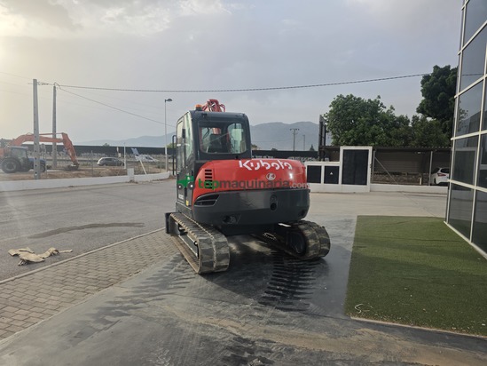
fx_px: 324
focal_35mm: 23
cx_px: 244
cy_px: 183
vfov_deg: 58.9
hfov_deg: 73.9
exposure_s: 1/2463
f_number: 1.7
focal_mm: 6.3
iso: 80
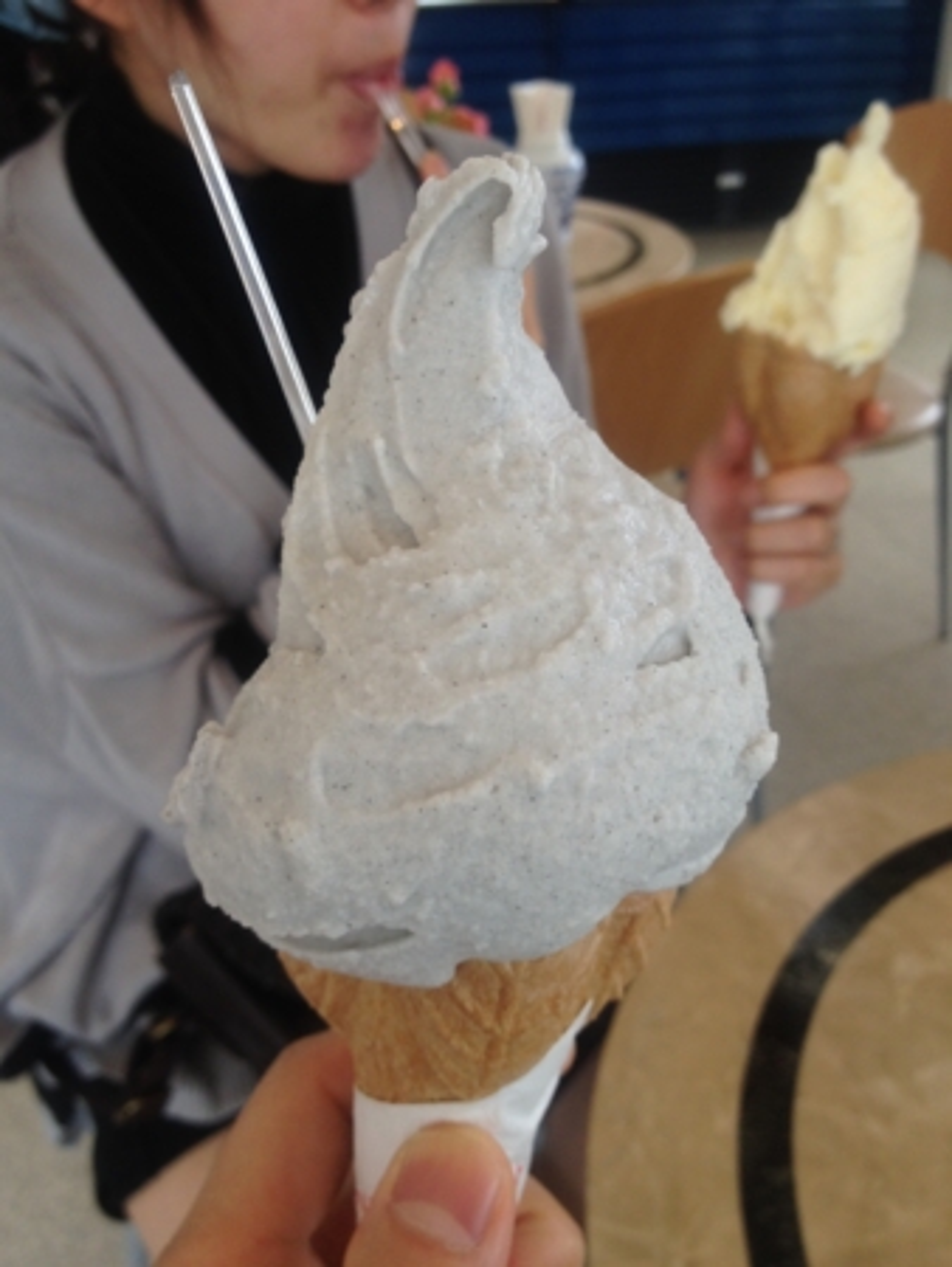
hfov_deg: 40.7
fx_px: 1282
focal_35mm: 35
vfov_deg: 52.6
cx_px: 476
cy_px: 634
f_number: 2.4
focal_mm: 4.28
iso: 80
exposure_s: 1/60
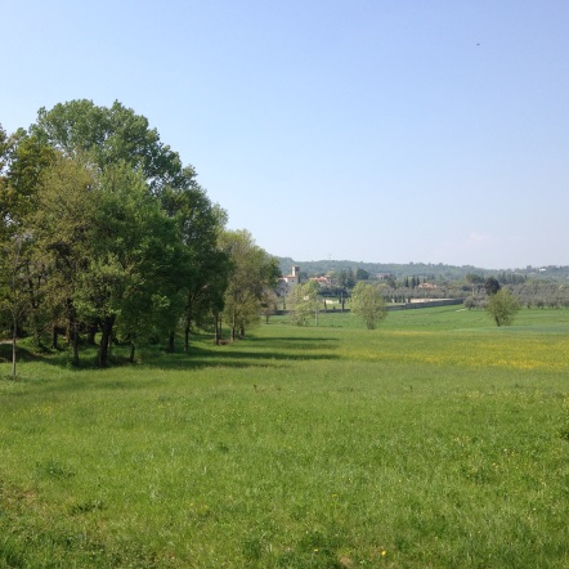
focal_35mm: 42
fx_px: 781
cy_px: 284
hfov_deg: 40.0
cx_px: 264
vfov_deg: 40.0
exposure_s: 1/1151
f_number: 2.4
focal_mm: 4.28
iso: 50
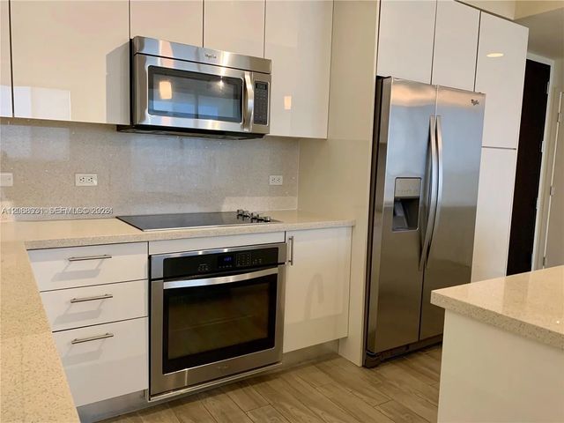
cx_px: 282
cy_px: 212
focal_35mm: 26
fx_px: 424
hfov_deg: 67.3
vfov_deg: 53.1
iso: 125
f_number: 1.8
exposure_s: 1/60
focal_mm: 4.25
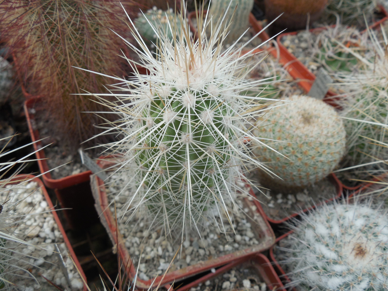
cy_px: 146
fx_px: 347
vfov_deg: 45.4
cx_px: 194
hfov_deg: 58.4
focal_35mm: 31
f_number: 3.6
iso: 125
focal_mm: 5.6
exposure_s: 1/200
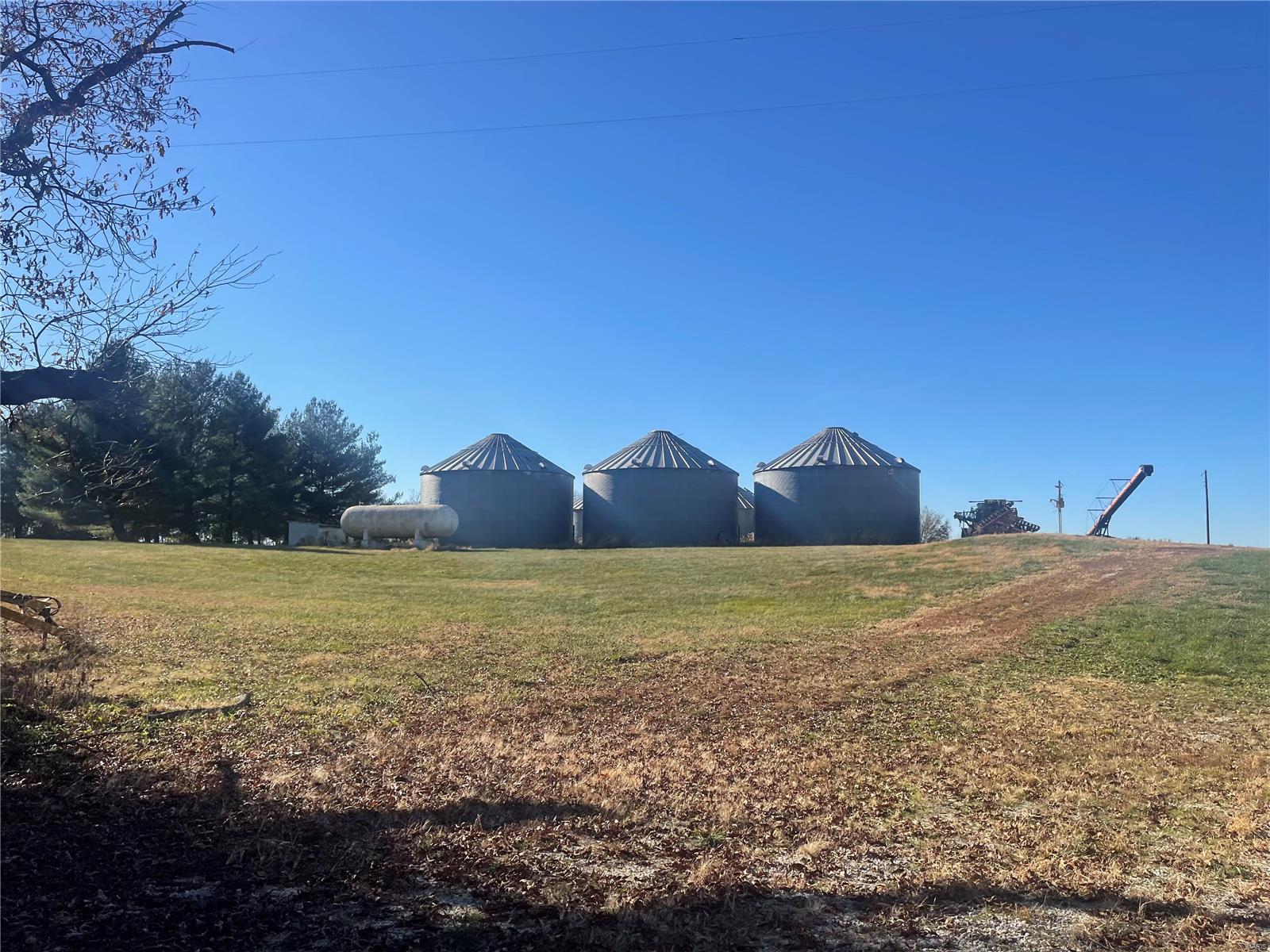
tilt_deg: +4.7
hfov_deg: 67.3
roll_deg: -0.3
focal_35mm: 26
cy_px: 476
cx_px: 635
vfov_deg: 53.1
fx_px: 954
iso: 32
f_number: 1.6
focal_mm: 5.1
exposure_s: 1/3559
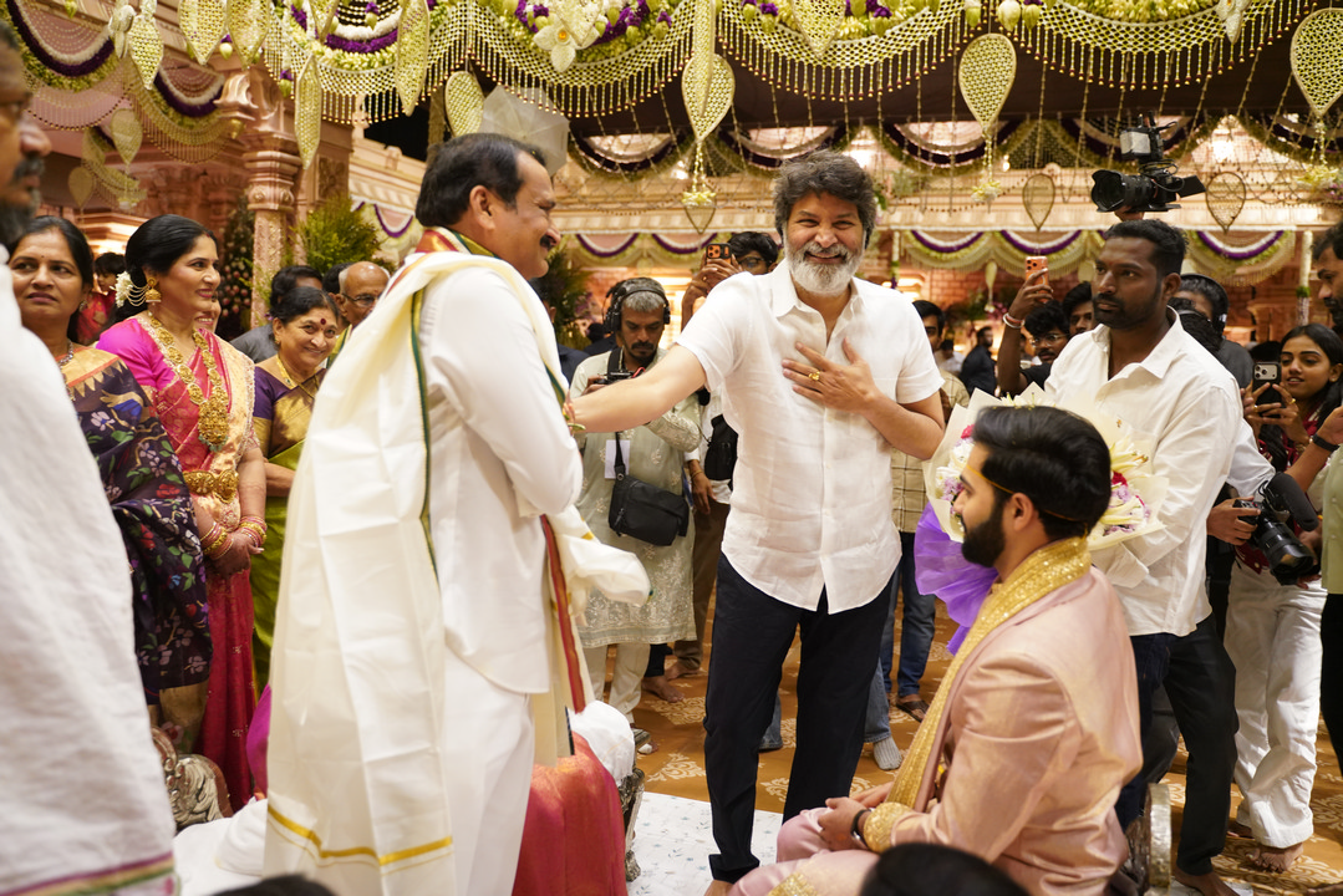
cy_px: 448
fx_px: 1119
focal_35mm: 30
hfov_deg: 61.9
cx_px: 672
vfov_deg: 43.6
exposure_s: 1/250
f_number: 2.8
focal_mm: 30
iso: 2000
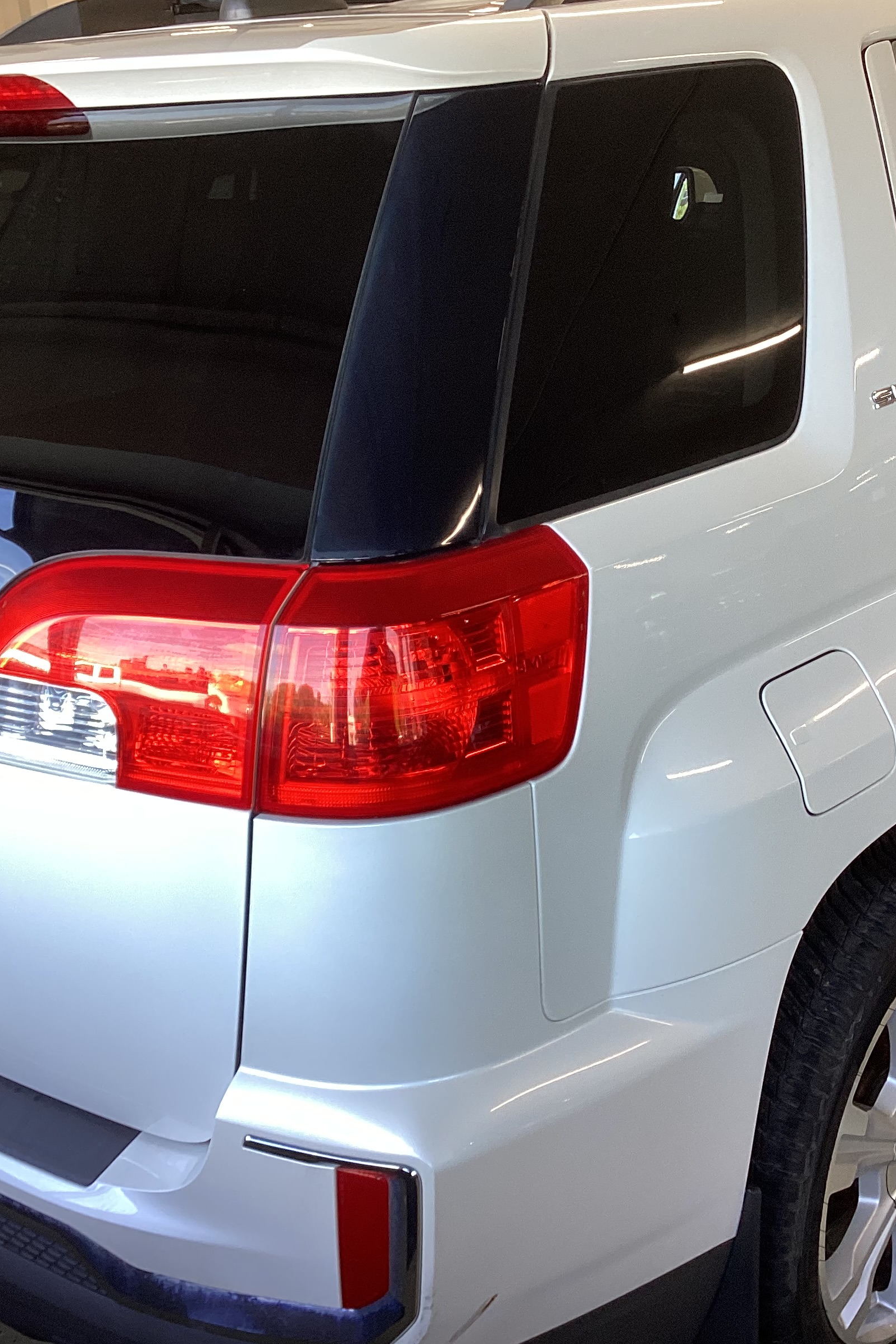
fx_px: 1642
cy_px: 661
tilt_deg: -21.6
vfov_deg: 44.5
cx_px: 475
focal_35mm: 44
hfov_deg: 30.5
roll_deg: +3.4
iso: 50
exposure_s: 1/50
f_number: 2.4
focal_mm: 3.3
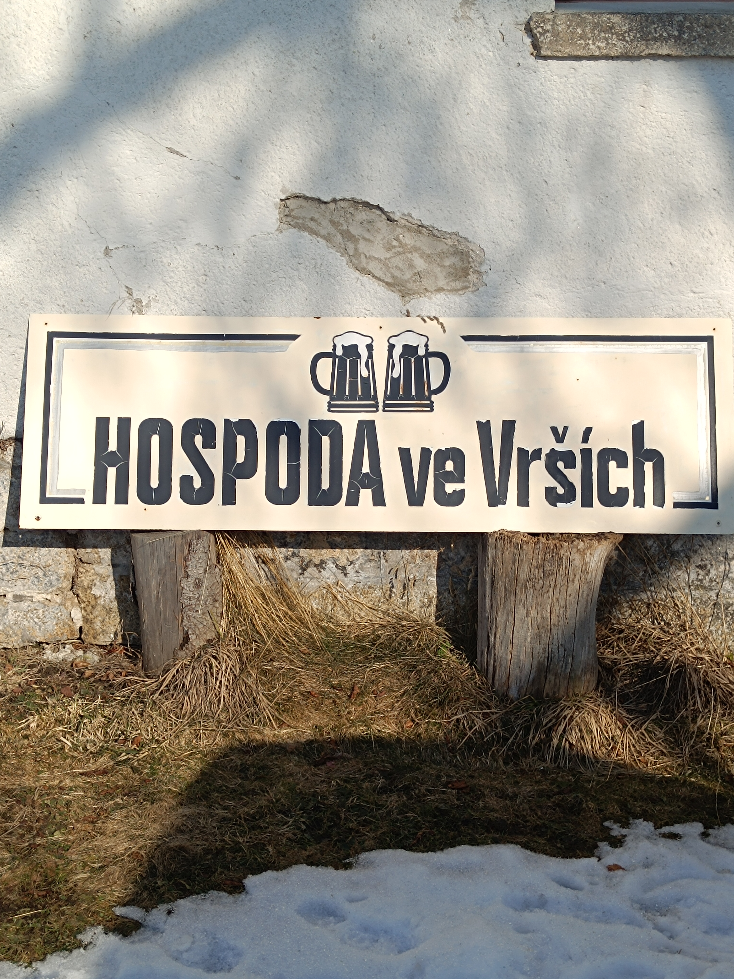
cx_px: 367
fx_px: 679
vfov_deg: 71.6
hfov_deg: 56.8
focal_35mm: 24
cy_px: 490
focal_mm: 5.59
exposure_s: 1/1783
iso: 56
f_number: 1.88
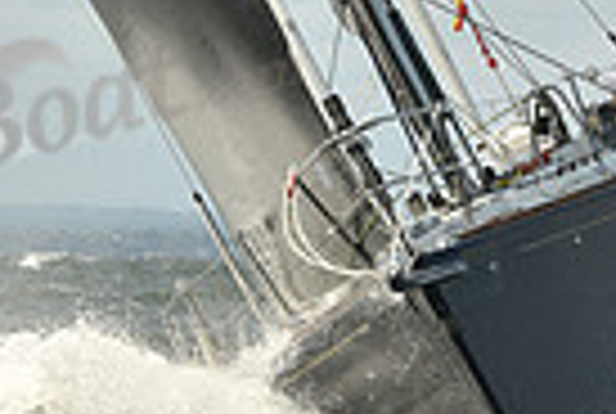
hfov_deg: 3.1
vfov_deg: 2.1
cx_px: 540
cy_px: 304
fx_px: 11232
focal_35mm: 655
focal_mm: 155
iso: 250
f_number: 9
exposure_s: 1/800
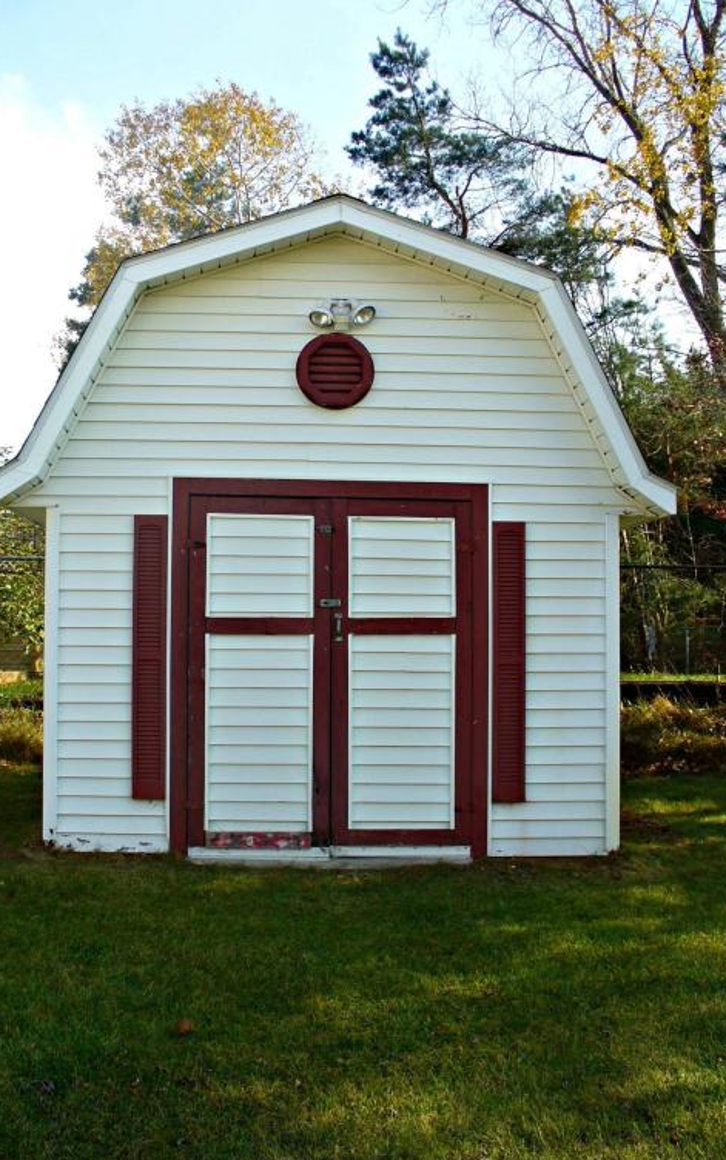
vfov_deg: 49.3
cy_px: 576
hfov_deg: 31.9
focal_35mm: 40
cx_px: 290
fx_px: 1266
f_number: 2.8
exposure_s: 1/400
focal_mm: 6.1
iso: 80
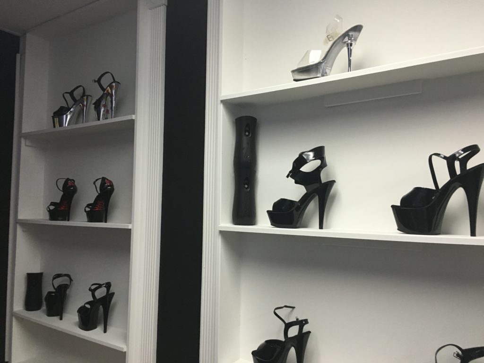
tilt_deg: +2.7
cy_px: 182
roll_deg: -1.2
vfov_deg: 48.2
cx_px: 242
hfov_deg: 61.7
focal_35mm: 29
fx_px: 405
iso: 125
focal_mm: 4.15
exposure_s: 1/30
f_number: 2.2
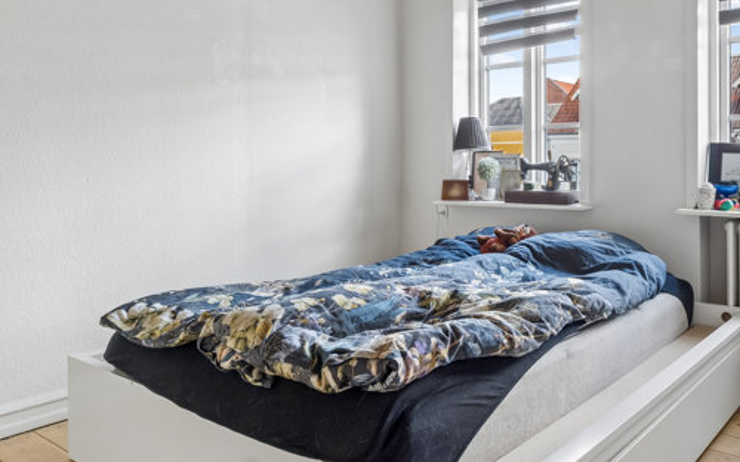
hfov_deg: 57.9
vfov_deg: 39.4
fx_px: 641
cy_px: 175
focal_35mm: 32
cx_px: 521
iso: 200
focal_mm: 13
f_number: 8
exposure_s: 1/6
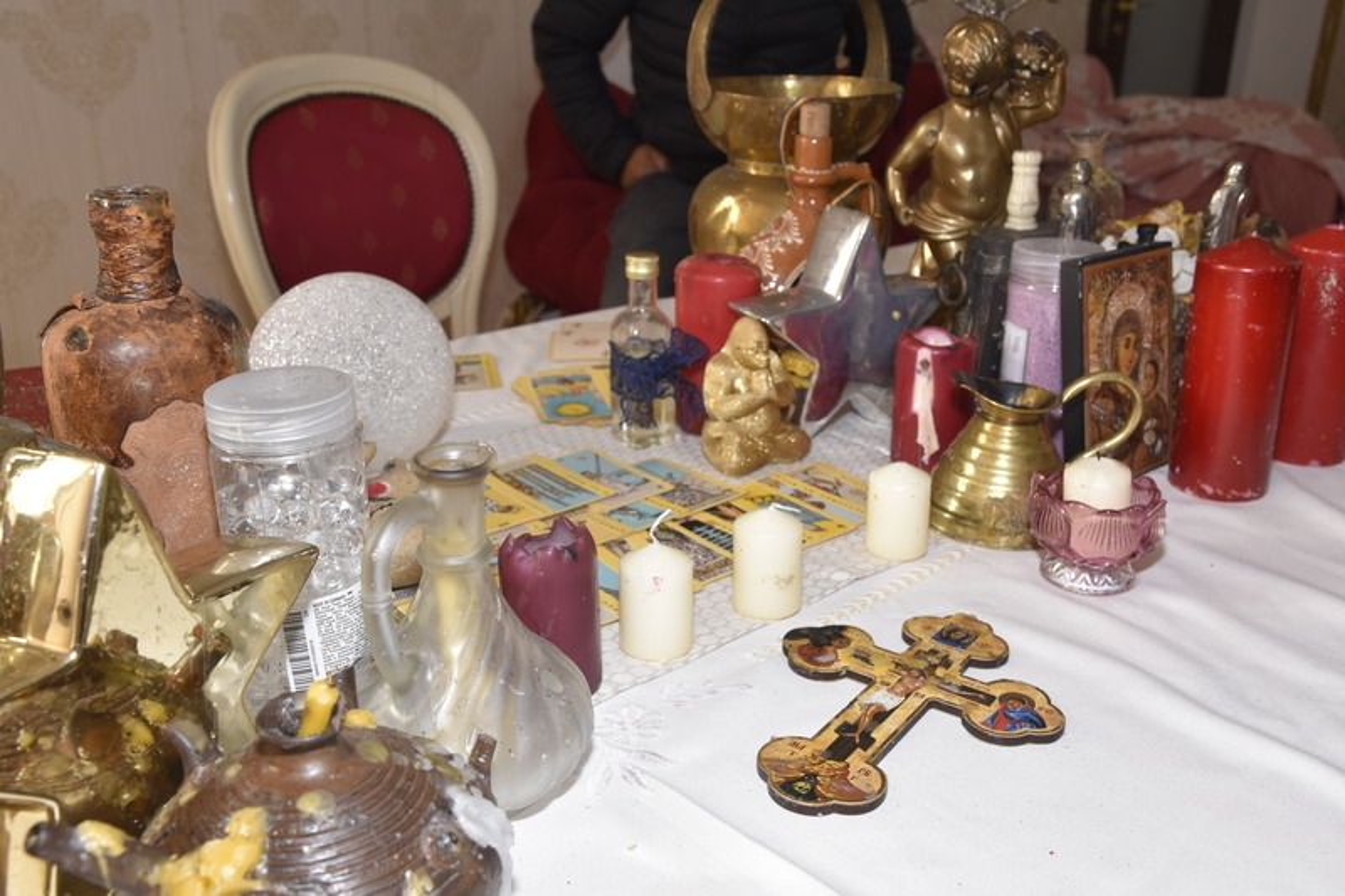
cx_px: 672
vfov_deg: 40.0
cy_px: 448
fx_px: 1233
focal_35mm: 33
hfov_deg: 57.2
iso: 400
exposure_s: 1/60
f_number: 5.6
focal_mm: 22
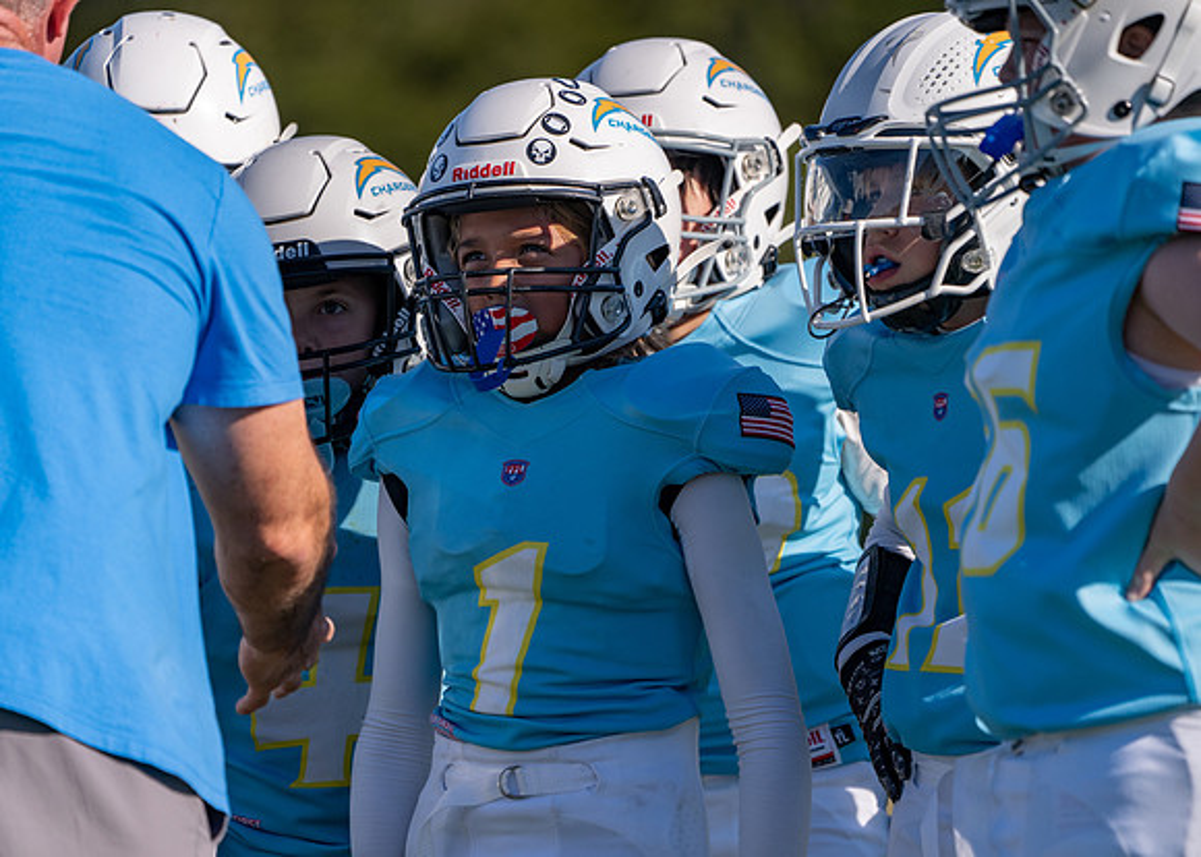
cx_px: 560
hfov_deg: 4.5
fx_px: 15429
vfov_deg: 3.2
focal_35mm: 452
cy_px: 450
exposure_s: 1/1600
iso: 200
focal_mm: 400
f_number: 5.6
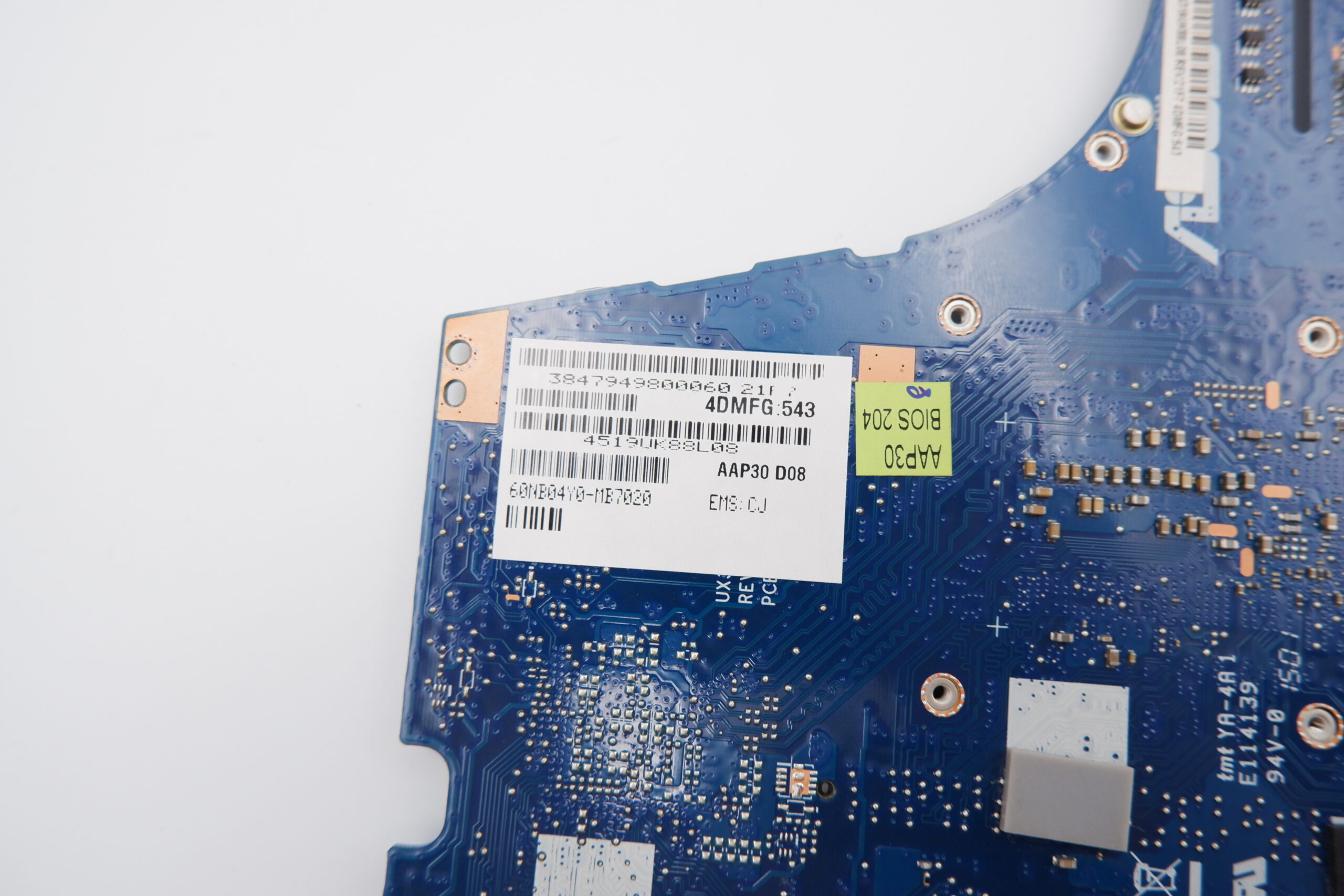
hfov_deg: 76.1
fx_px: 859
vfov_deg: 55.1
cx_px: 672
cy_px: 448
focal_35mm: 23
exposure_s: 1/180
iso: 800
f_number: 5.6
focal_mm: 15
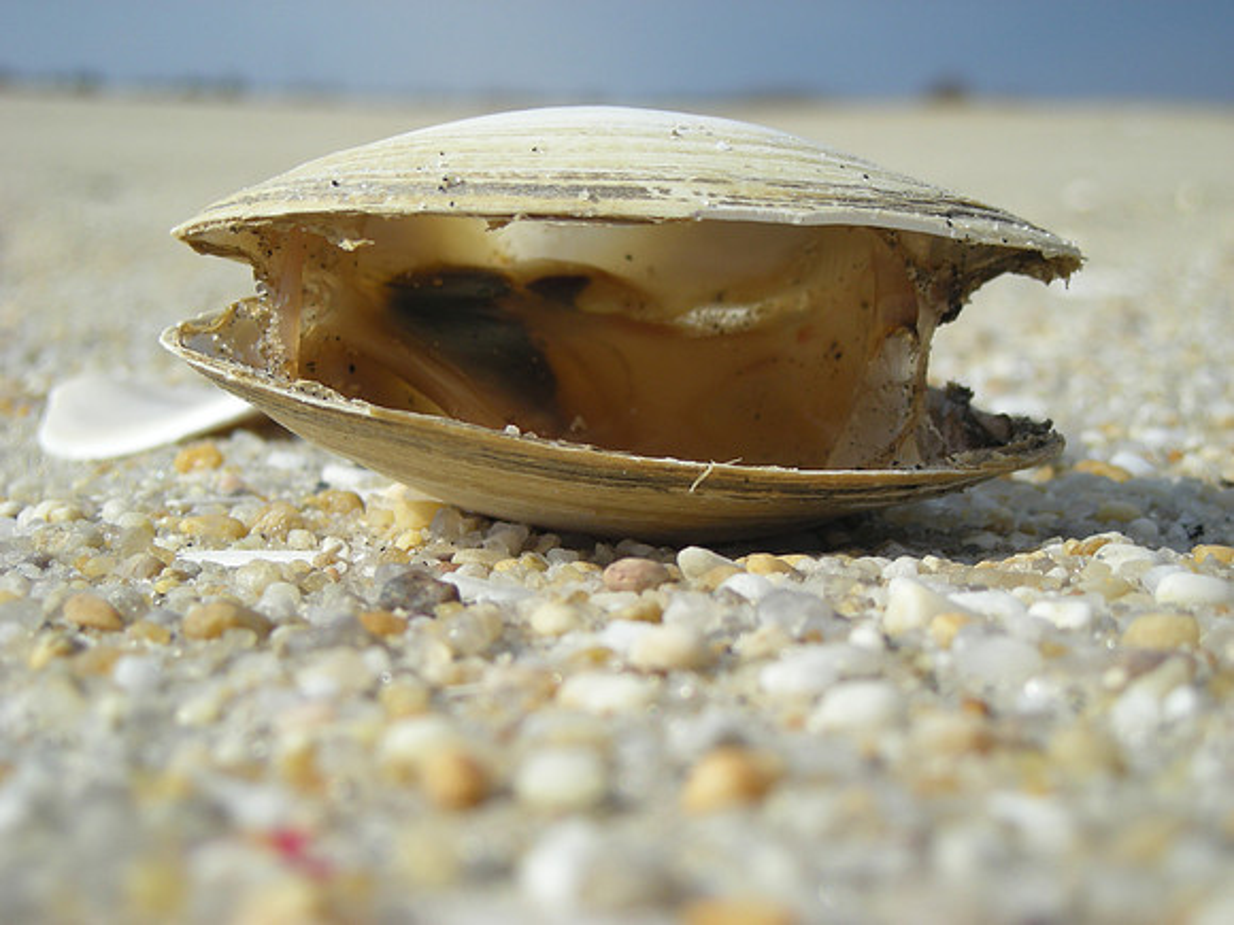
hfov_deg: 25.7
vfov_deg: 19.4
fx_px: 2709
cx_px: 617
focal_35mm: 76
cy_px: 462
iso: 50
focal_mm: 12.3
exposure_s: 1/211
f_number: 7.8
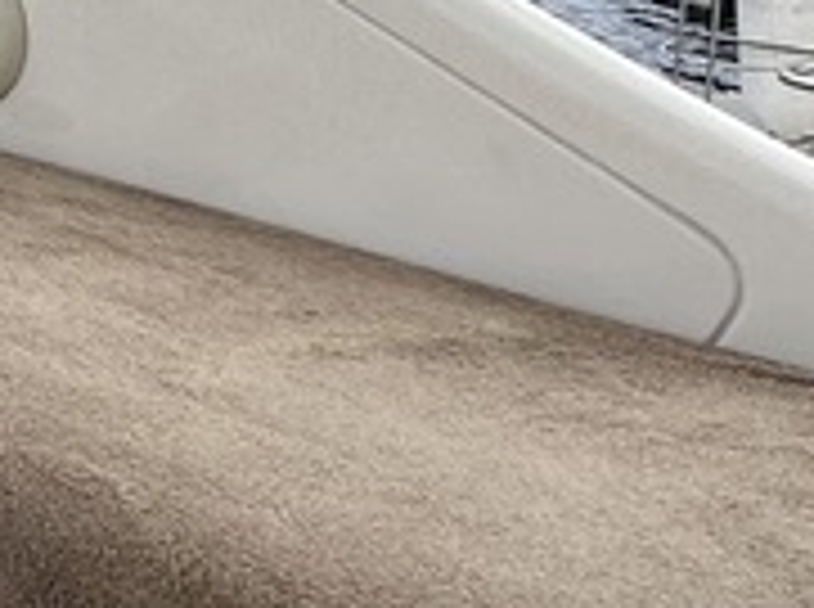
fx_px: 2183
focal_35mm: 93
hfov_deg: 15.4
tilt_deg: -10.0
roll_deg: +0.7
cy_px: -45
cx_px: -953
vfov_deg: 15.5
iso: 50
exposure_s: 1/1114
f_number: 2.2
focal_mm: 2.22
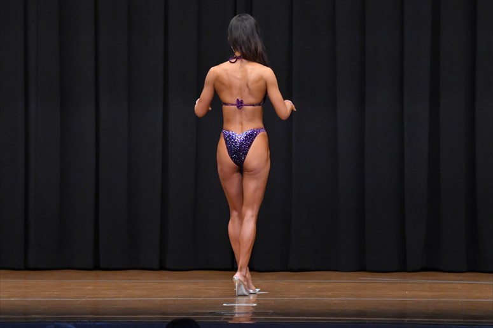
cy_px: 164
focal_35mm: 225
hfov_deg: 9.2
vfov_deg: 6.1
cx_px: 246
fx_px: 3080
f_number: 5.6
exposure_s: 1/400
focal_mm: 150
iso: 8000
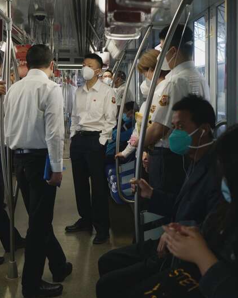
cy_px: 147
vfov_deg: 35.4
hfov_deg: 28.6
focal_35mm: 53
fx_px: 467
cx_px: 117
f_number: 4
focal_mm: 37
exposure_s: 1/200
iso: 1000
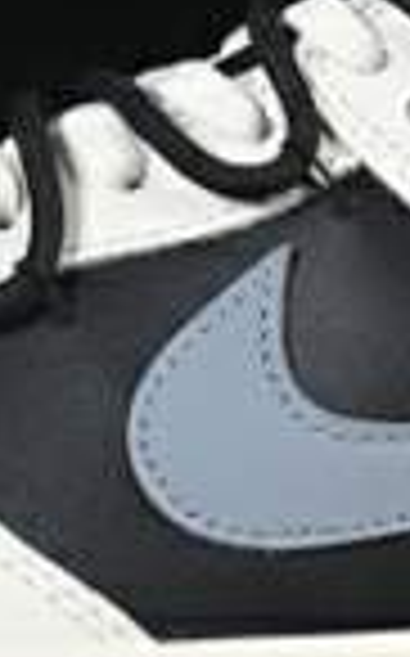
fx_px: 6825
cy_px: 166
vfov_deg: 5.5
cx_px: 266
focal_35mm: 381
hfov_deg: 3.4
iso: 160
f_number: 7.1
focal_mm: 50
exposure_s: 1/60
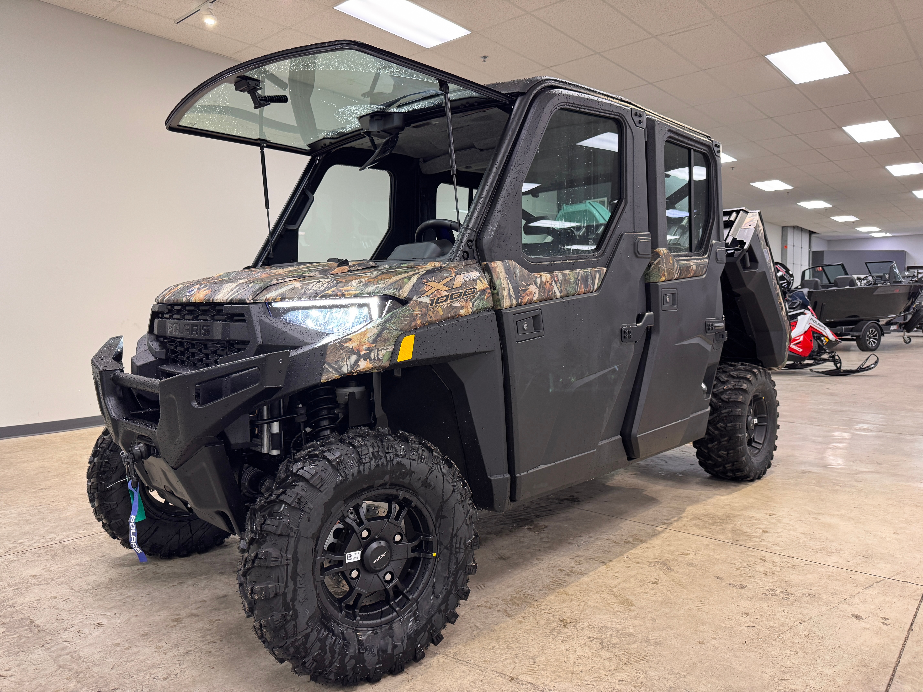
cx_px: 462
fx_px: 640
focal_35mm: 24
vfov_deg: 56.8
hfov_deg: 71.6
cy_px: 346
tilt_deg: -3.3
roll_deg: -0.3
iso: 200
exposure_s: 1/60
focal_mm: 6.76
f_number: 1.78
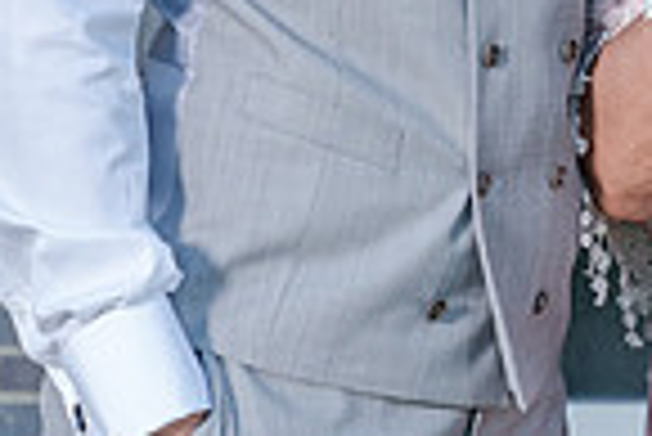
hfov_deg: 6.3
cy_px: -308
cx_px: 923
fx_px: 5892
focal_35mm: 325
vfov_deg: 4.2
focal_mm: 70
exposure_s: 1/200
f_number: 5.6
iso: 200
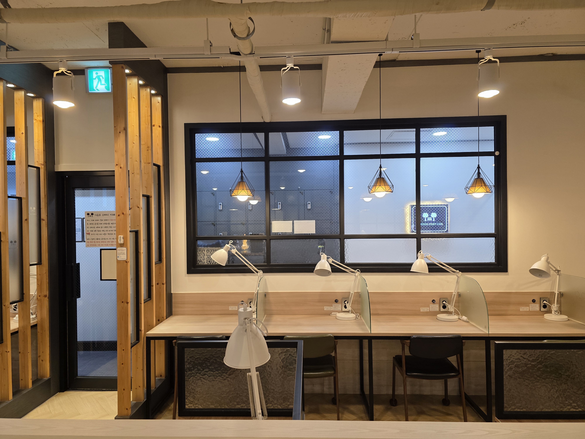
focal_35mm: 23
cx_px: 292
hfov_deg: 73.9
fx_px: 389
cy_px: 220
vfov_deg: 58.9
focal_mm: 6.3
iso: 200
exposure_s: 1/120
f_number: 1.7
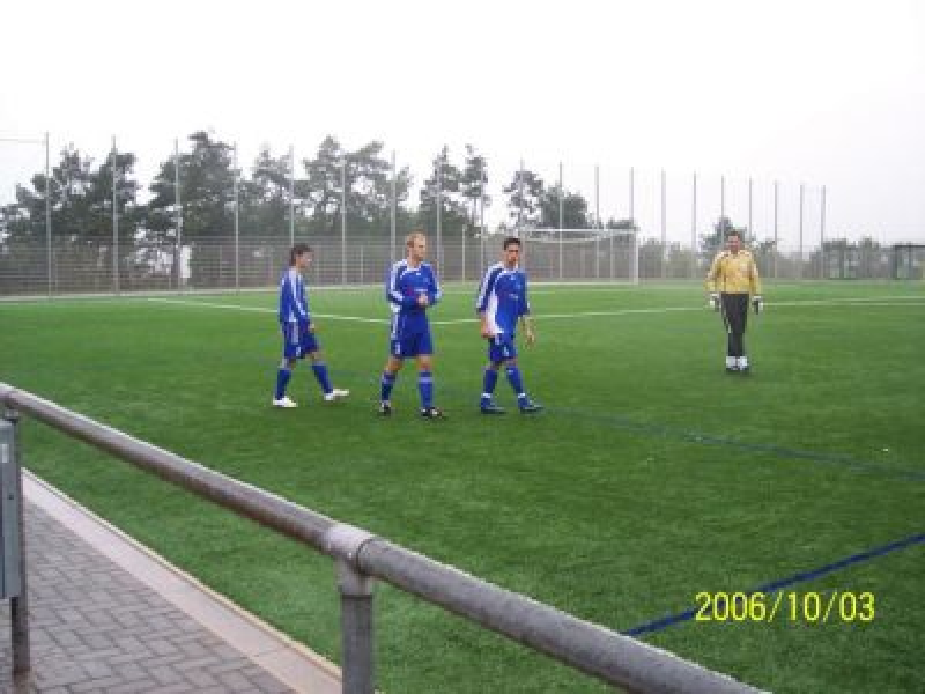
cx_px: 462
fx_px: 1042
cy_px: 347
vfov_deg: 36.8
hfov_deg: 47.9
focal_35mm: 39
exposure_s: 1/125
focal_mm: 8
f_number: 3.4
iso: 100
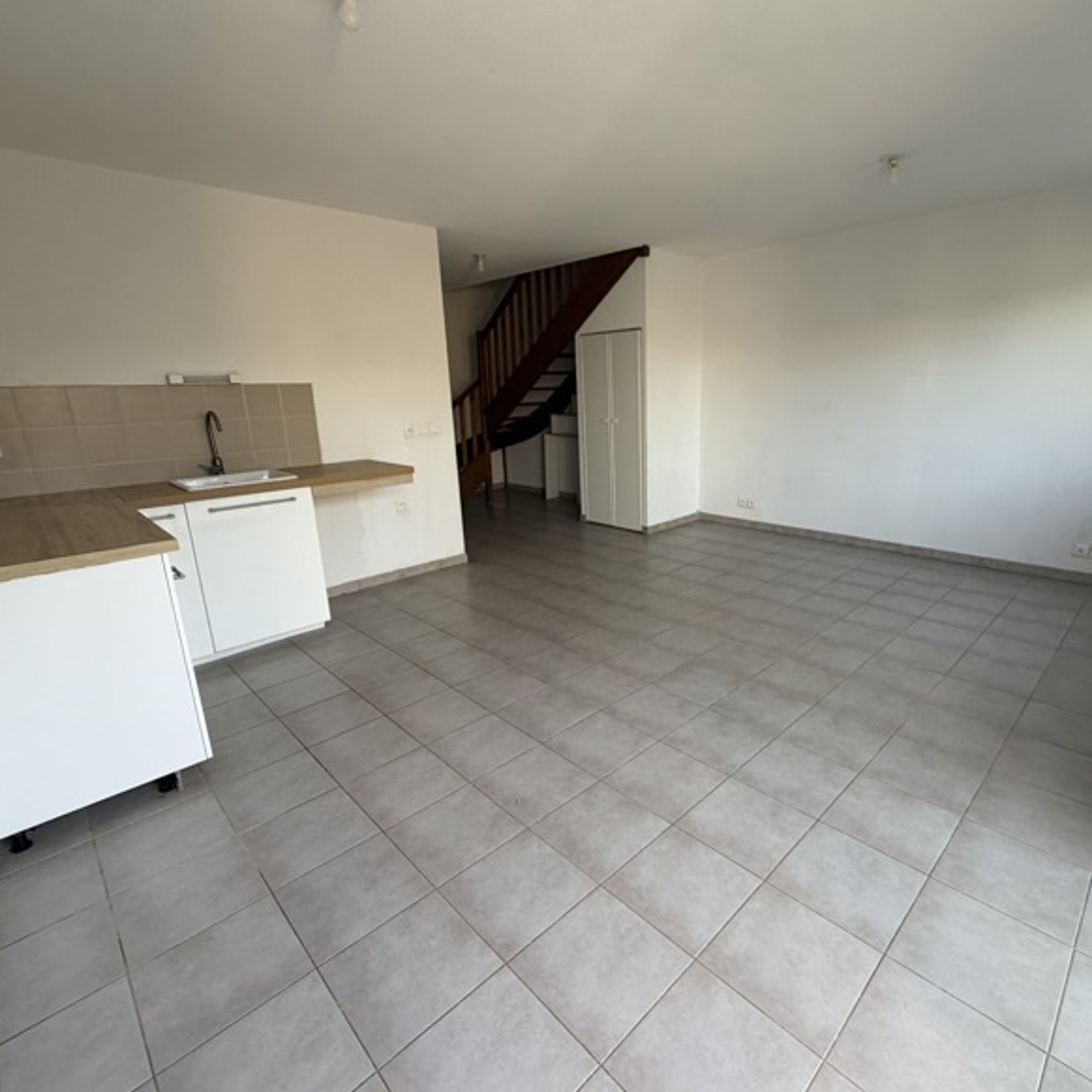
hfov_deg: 83.7
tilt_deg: -15.2
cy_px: 546
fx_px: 607
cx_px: 606
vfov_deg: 84.0
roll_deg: +1.5
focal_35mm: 17
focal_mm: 2.22
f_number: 2.2
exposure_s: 1/121
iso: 200
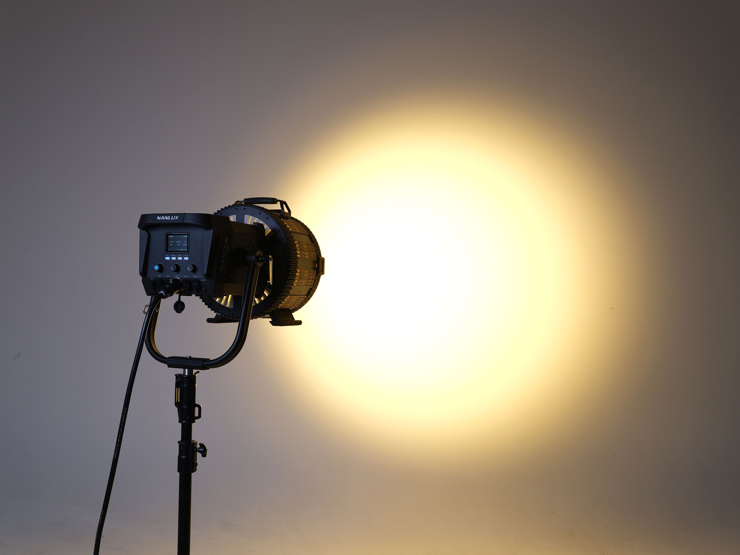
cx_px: 370
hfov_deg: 51.4
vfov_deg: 39.7
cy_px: 278
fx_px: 770
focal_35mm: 36
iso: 1250
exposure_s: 1/60
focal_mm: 45
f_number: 7.1
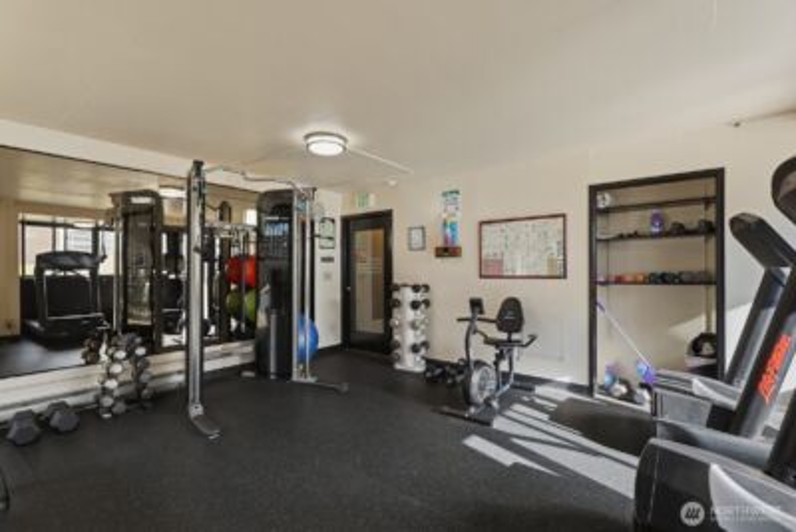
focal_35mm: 16
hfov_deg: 96.7
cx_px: 398
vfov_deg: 73.8
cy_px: 266
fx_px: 354
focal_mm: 16
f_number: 7.1
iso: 1250
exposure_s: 1/160
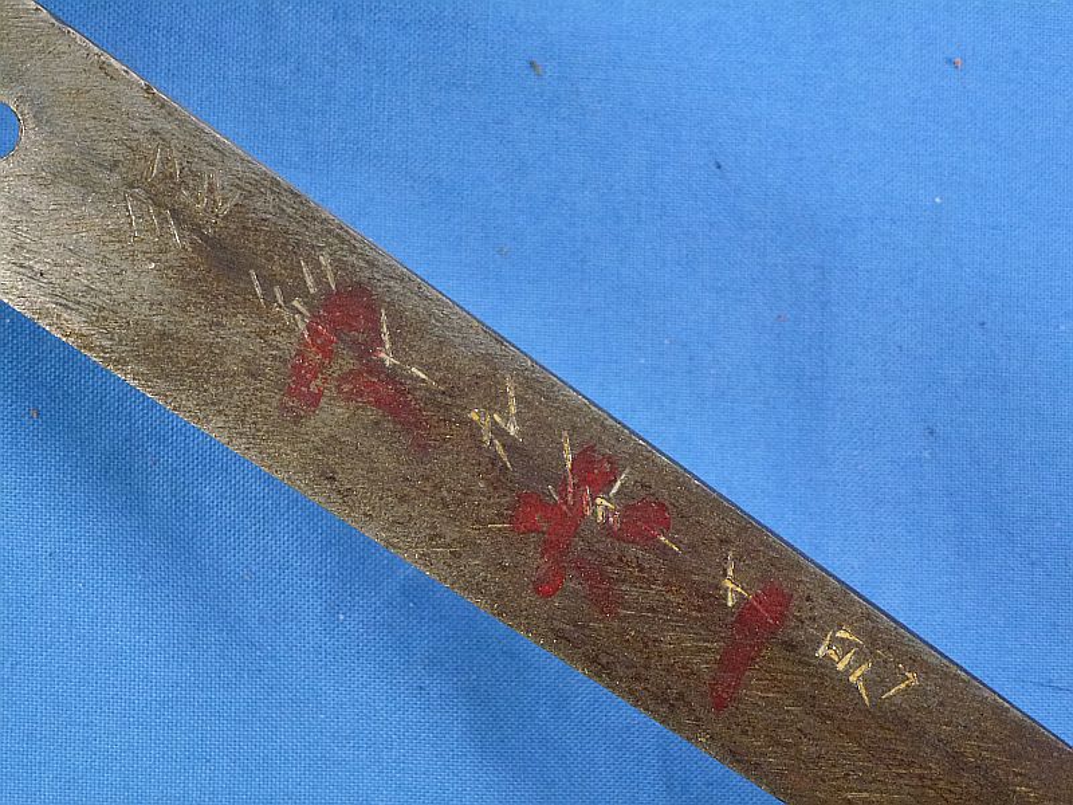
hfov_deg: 27.4
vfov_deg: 20.7
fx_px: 2201
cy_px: 402
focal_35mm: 71
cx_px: 536
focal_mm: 12.7
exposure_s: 1/60
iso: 400
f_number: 4.7
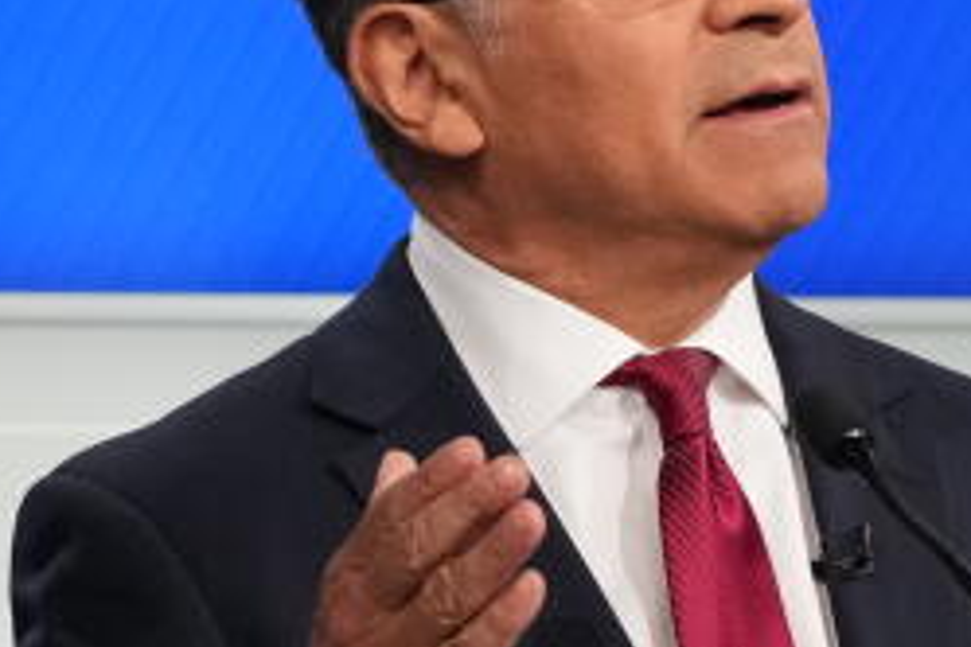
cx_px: 1872
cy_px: 813
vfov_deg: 2.7
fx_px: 13836
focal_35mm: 513
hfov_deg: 4.0
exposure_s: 1/125
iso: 2000
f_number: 4.5
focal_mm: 100
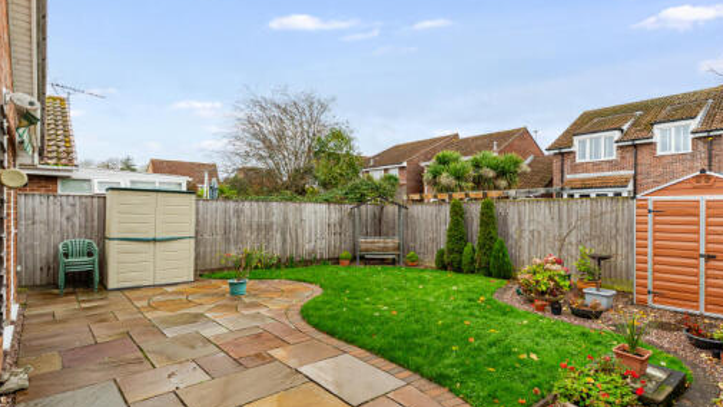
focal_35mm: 19
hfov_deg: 89.3
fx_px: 364
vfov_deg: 58.2
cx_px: 394
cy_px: 223
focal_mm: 14
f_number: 4.5
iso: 100
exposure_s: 1/80
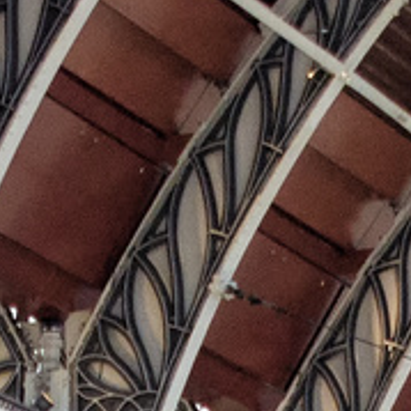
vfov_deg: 4.9
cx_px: 101
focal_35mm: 328
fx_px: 4406
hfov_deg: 5.3
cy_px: 1449
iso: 1000
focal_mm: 24
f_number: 4.5
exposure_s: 1/100
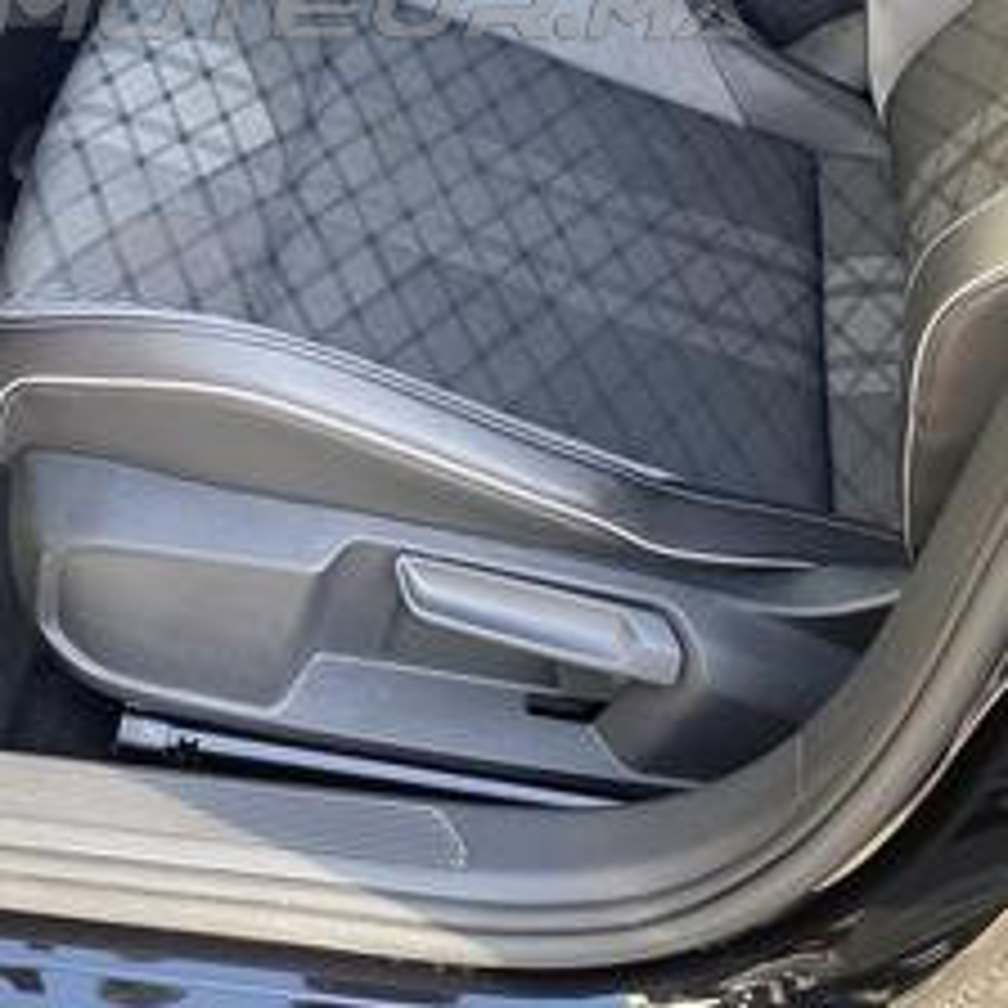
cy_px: -52
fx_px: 2207
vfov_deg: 24.3
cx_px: 351
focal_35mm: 67
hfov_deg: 25.6
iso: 80
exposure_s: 1/121
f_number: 1.8
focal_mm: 4.25
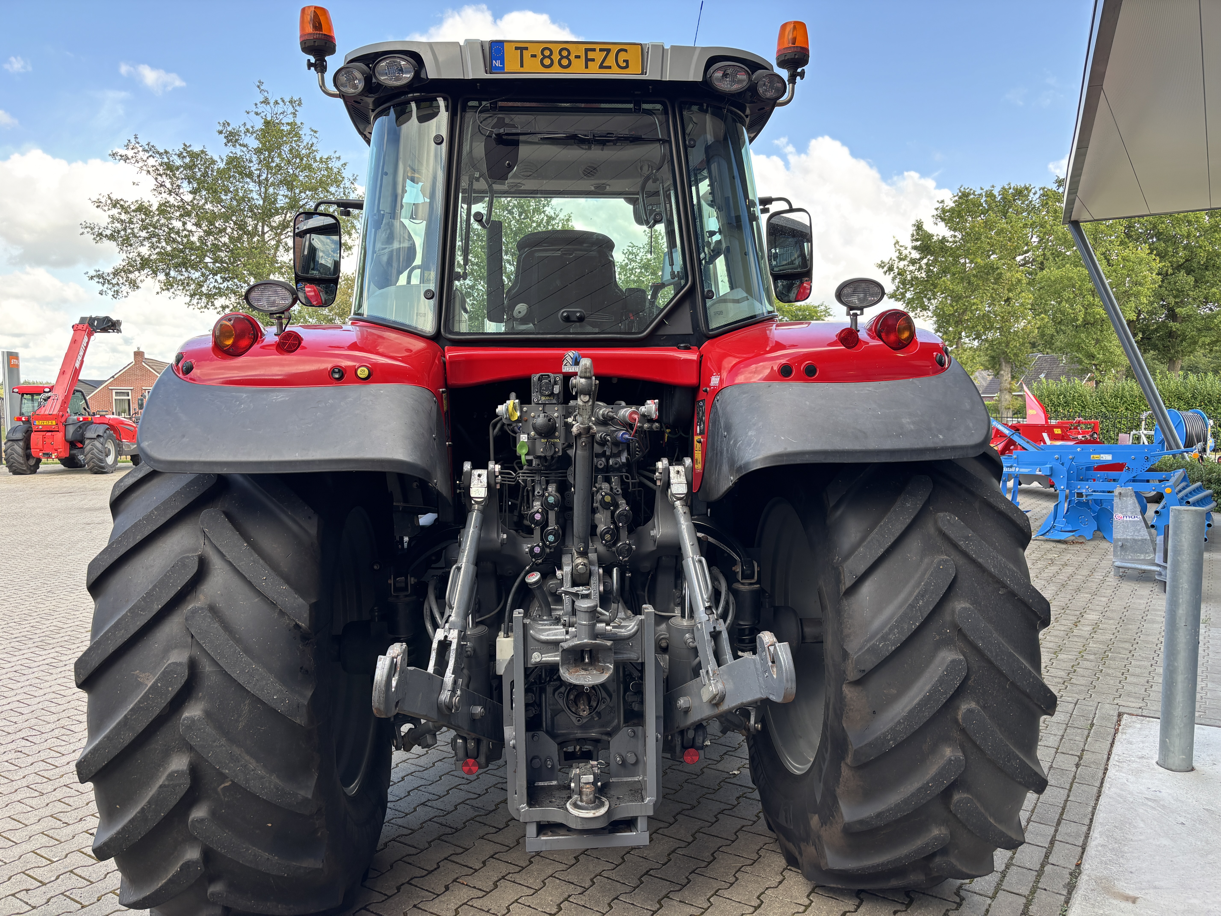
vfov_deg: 53.1
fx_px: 917
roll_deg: +0.3
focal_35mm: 26
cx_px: 610
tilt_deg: -3.5
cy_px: 458
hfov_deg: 67.3
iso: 40
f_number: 1.6
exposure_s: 1/181
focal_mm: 5.96
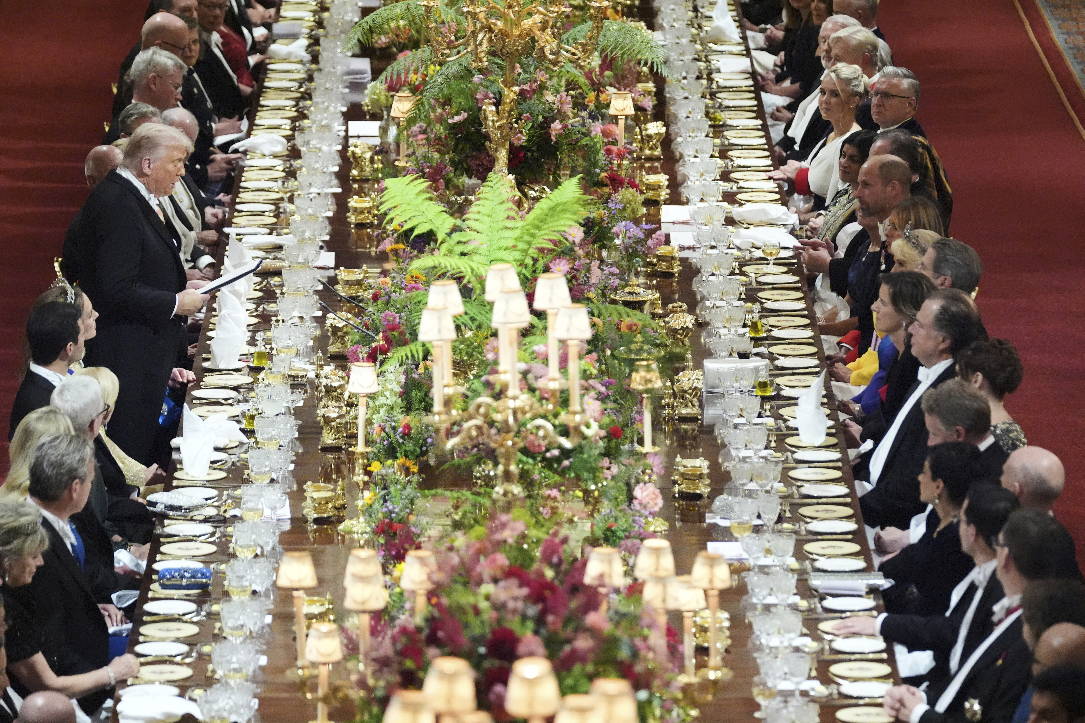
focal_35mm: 234
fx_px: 7052
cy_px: 362
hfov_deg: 8.8
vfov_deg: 5.9
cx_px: 542
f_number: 4
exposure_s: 1/60
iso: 10000
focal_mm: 234
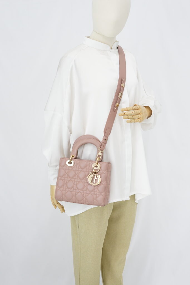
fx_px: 396
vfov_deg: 39.6
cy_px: 142
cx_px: 95
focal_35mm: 50
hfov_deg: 27.0
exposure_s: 1/8
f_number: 6.3
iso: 640
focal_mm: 50
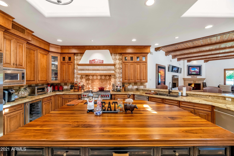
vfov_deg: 81.2
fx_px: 91
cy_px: 78
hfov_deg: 104.3
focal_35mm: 14
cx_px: 117
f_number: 5
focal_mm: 14
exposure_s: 1/60
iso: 1000
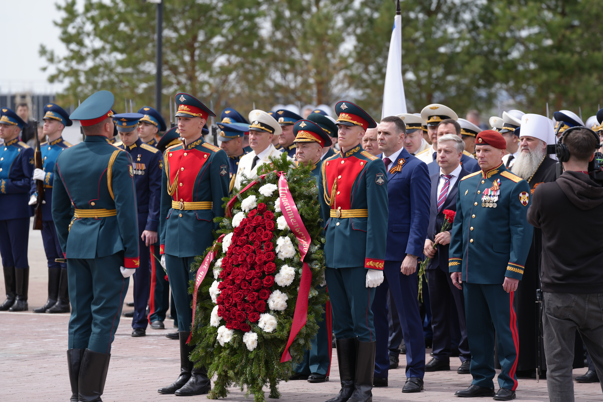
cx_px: 302
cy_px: 201
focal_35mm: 191
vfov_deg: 7.2
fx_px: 3199
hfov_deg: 10.8
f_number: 4.5
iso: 100
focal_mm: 191
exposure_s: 1/500
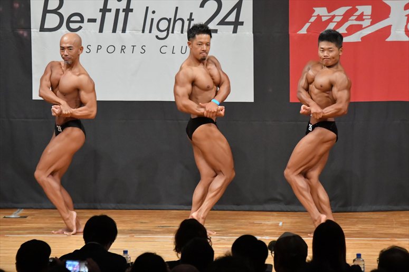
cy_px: 136
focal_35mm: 270
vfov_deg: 5.1
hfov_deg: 7.6
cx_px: 204
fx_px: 3066
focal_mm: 180
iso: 9000
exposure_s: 1/400
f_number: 5.6
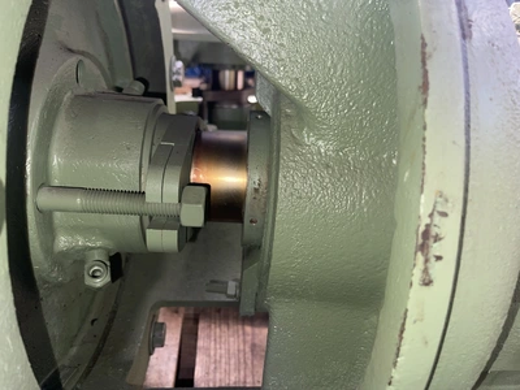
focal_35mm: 26
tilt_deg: -23.4
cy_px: 195
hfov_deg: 67.3
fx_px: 391
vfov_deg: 53.1
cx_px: 260
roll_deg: -4.0
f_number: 1.6
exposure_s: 1/68
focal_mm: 5.1
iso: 40
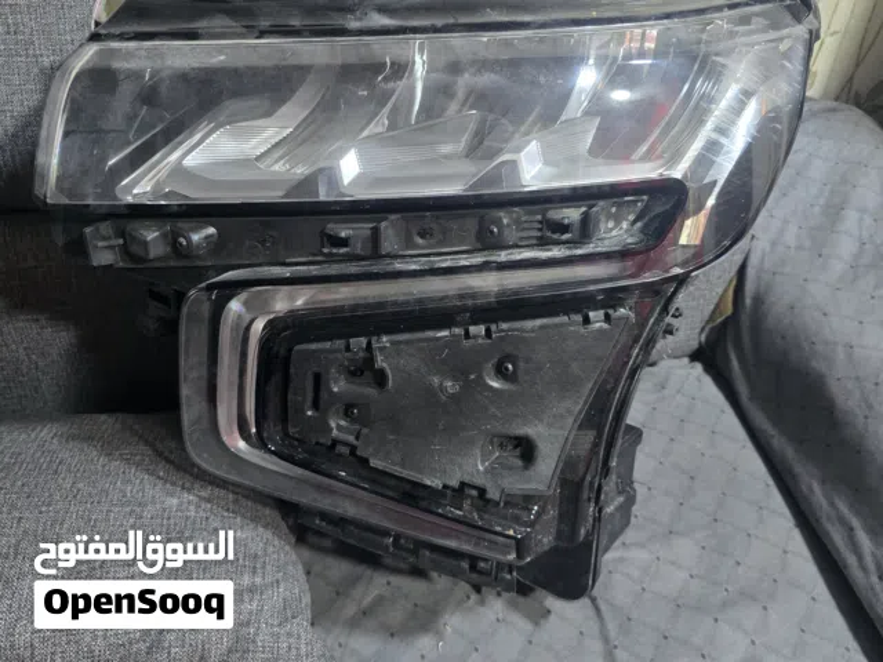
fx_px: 587
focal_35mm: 23
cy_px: 331
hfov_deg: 73.9
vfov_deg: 58.9
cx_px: 442
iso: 1250
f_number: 1.7
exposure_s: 1/100
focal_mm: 6.3
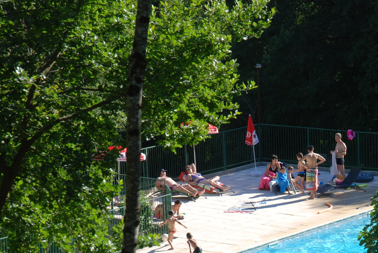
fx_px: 1882
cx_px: 340
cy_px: 239
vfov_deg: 7.7
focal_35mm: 179
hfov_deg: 11.4
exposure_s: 1/200
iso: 160
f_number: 7.1
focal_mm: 62
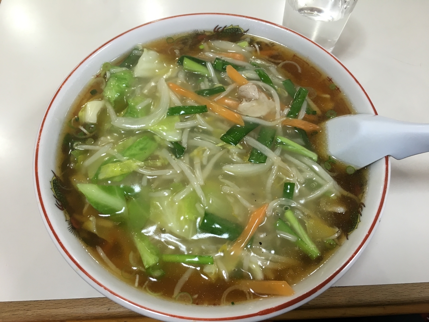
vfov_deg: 48.2
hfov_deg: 61.7
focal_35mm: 29
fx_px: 359
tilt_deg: -62.6
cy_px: 161
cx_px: 214
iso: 64
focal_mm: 4.15
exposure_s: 1/30
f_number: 2.2
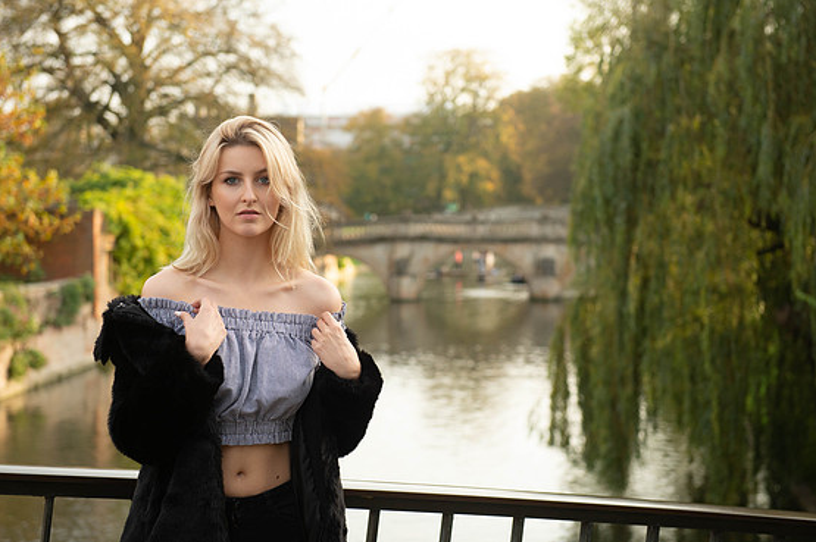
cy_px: 260
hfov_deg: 29.3
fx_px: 1563
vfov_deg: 19.7
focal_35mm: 69
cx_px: 400
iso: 250
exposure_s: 1/320
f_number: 4
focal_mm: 66
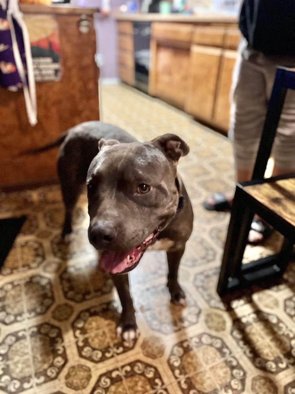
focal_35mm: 26
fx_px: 295
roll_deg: -2.7
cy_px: 197
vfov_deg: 67.3
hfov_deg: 53.1
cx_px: 148
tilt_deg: -30.1
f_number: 1.6
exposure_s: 1/30
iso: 640
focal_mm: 5.1
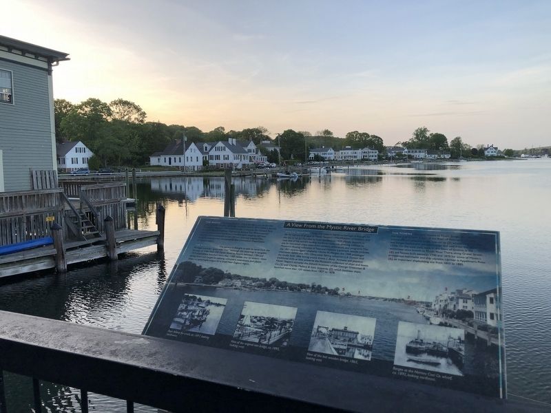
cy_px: 206
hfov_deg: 63.4
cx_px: 276
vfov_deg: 49.7
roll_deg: +0.5
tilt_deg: -7.0
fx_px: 446
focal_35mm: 28
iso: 20
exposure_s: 1/303
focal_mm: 3.99
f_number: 1.8
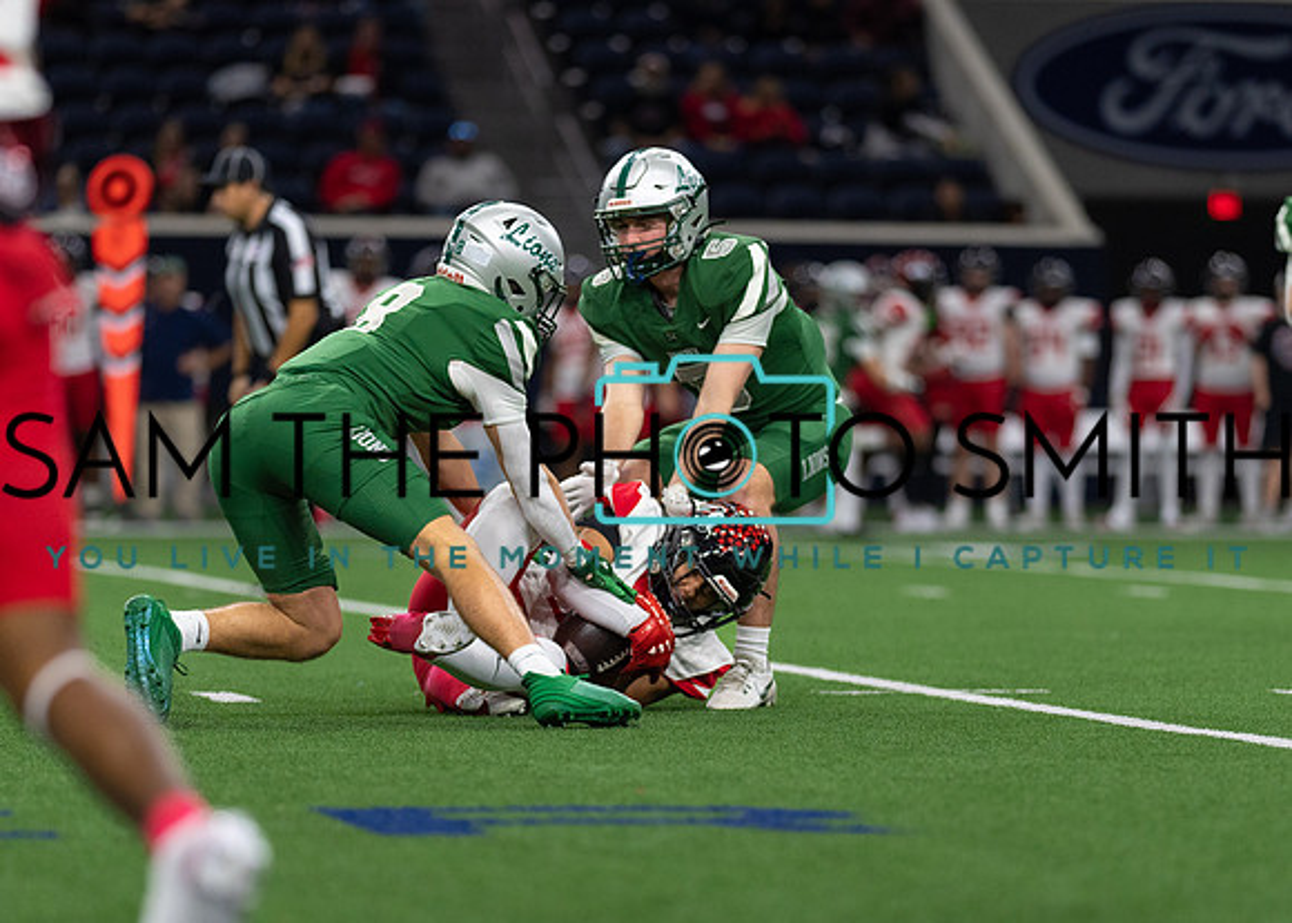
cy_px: 652
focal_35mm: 228
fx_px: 8361
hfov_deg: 8.8
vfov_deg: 6.3
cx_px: 675
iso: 1000
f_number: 1.8
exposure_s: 1/1250
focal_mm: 135
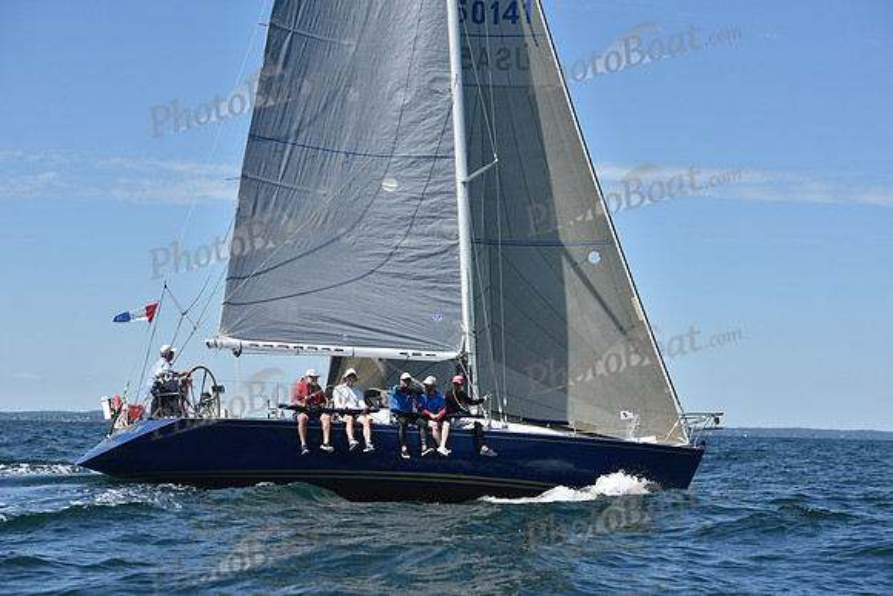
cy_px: 298
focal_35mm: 92
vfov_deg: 14.9
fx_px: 2283
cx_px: 446
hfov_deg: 22.1
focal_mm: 92
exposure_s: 1/1600
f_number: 6.3
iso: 250
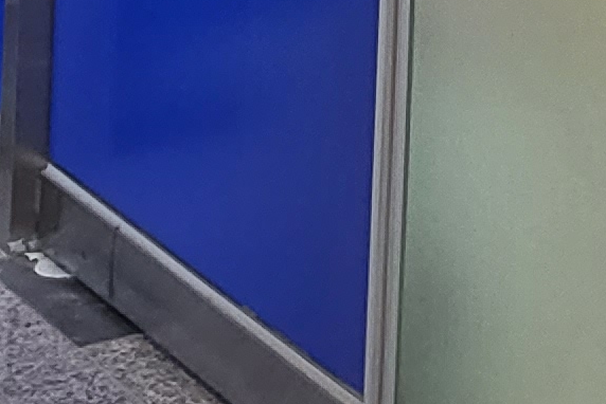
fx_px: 3183
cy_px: -680
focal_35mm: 189
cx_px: 1491
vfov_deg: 6.8
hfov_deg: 9.6
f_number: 1.8
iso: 160
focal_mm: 4.25
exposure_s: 1/120
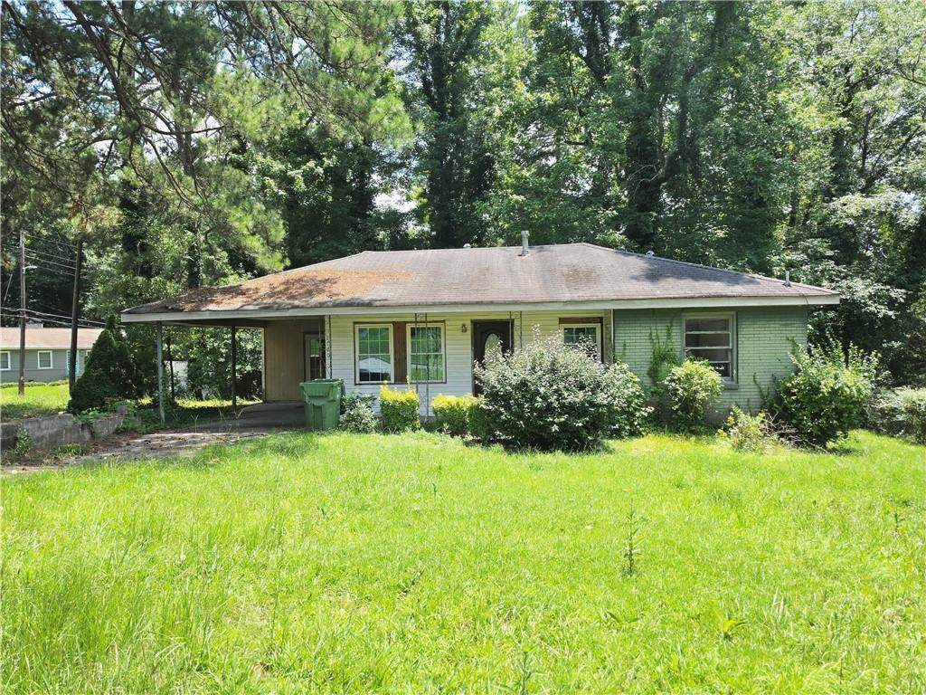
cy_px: 348
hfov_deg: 73.9
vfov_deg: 58.9
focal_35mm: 23
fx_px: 615
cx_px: 463
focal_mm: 6.5
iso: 64
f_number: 1.4
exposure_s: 1/3333
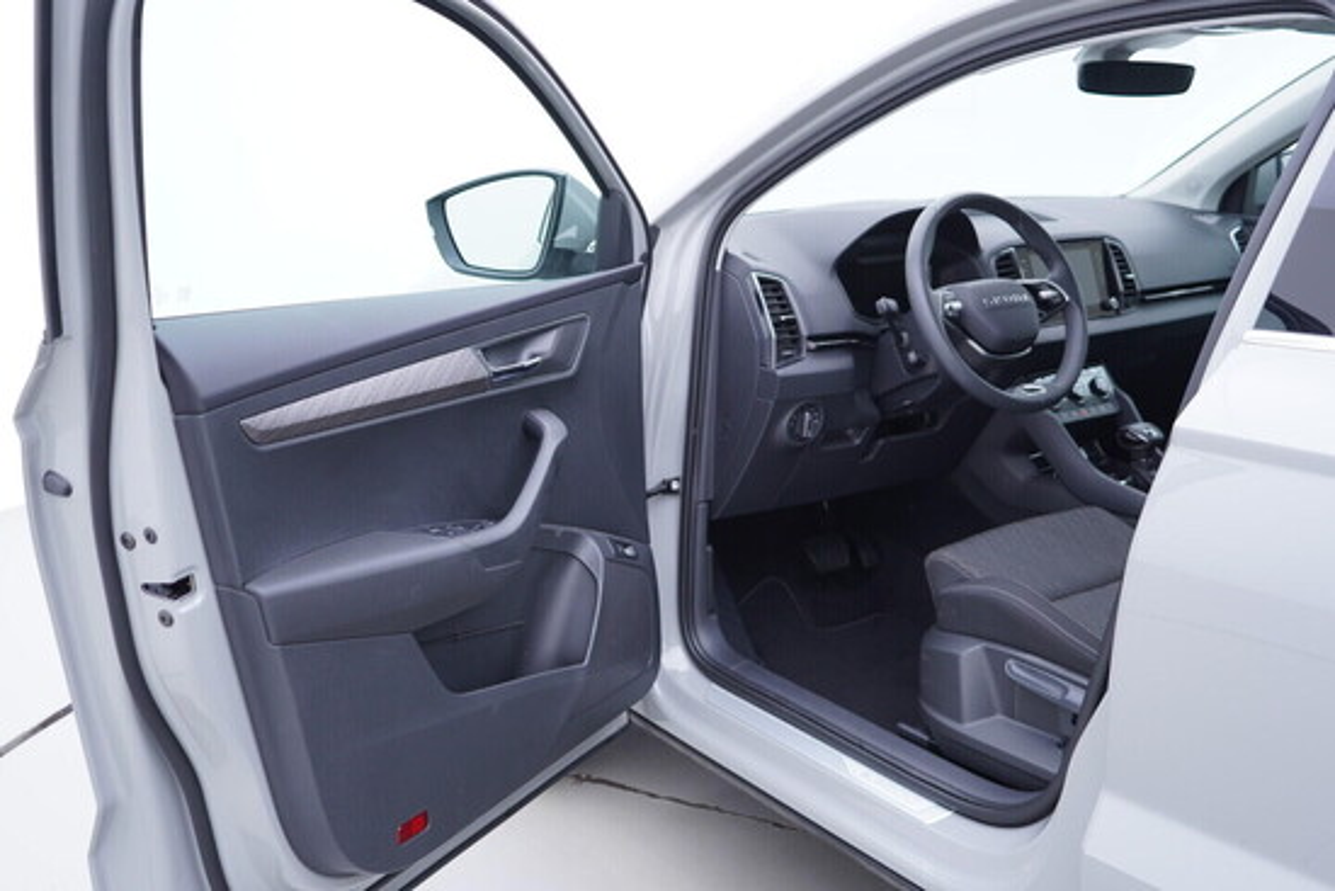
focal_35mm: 36
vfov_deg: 36.9
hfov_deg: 53.1
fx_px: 1335
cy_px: 446
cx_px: 668
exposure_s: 1/40
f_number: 2.8
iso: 160
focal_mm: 24
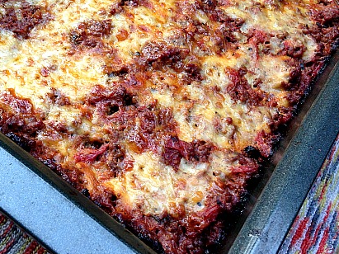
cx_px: 150
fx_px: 480
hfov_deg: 38.9
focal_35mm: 49
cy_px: 69
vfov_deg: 29.3
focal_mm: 4.13
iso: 50
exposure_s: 1/126
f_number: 2.4
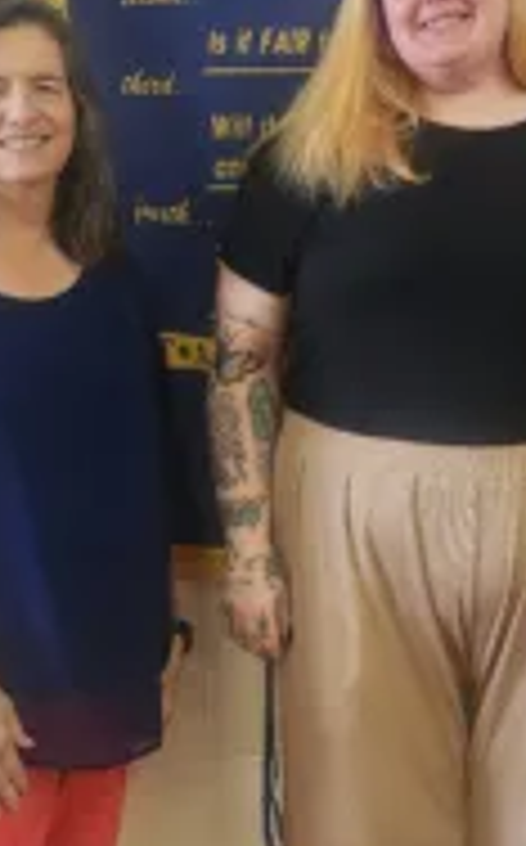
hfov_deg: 19.9
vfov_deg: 31.5
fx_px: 1495
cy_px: 338
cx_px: 357
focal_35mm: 65
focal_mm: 5.4
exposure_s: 1/120
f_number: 1.8
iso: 250
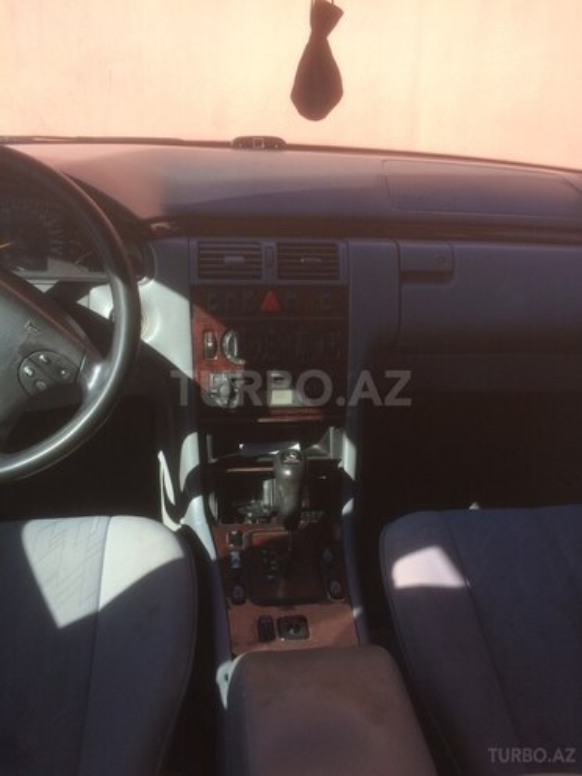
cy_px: 388
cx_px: 291
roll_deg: -1.4
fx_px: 650
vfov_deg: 61.7
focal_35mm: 29
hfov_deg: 48.2
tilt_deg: -24.4
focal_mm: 4.15
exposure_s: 1/595
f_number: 2.2
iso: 32
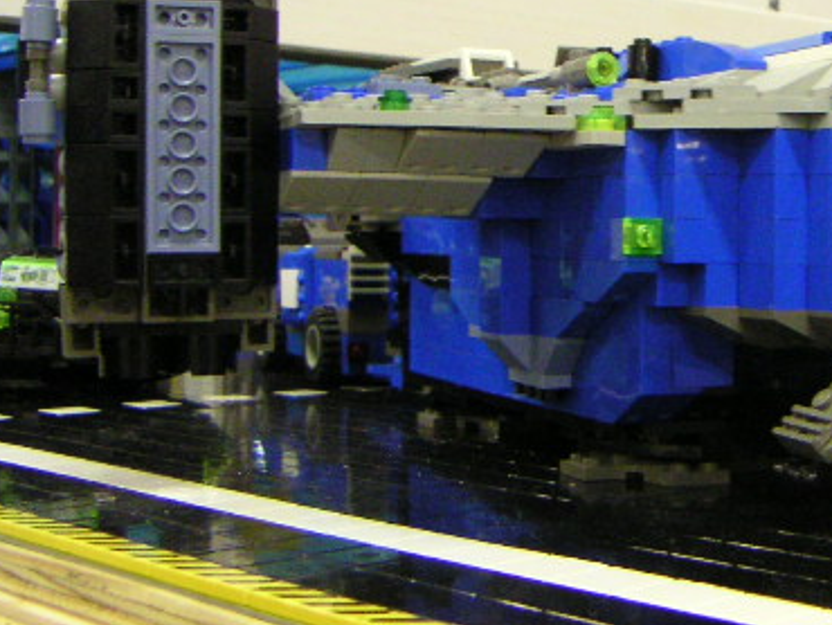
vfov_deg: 22.9
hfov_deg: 29.4
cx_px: 686
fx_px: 1539
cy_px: 247
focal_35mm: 64
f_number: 2.8
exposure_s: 1/20
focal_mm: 4.8
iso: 400
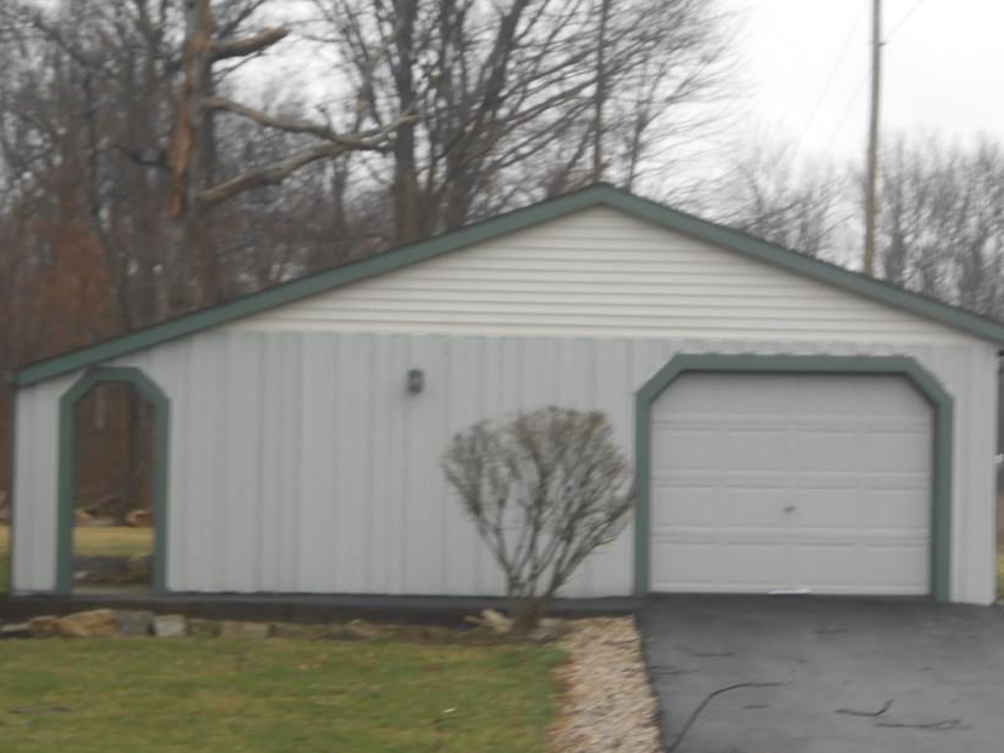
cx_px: 535
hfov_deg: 19.6
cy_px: 459
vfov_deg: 14.8
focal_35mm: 100
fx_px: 2901
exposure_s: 1/40
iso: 80
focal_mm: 14.5
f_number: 6.6
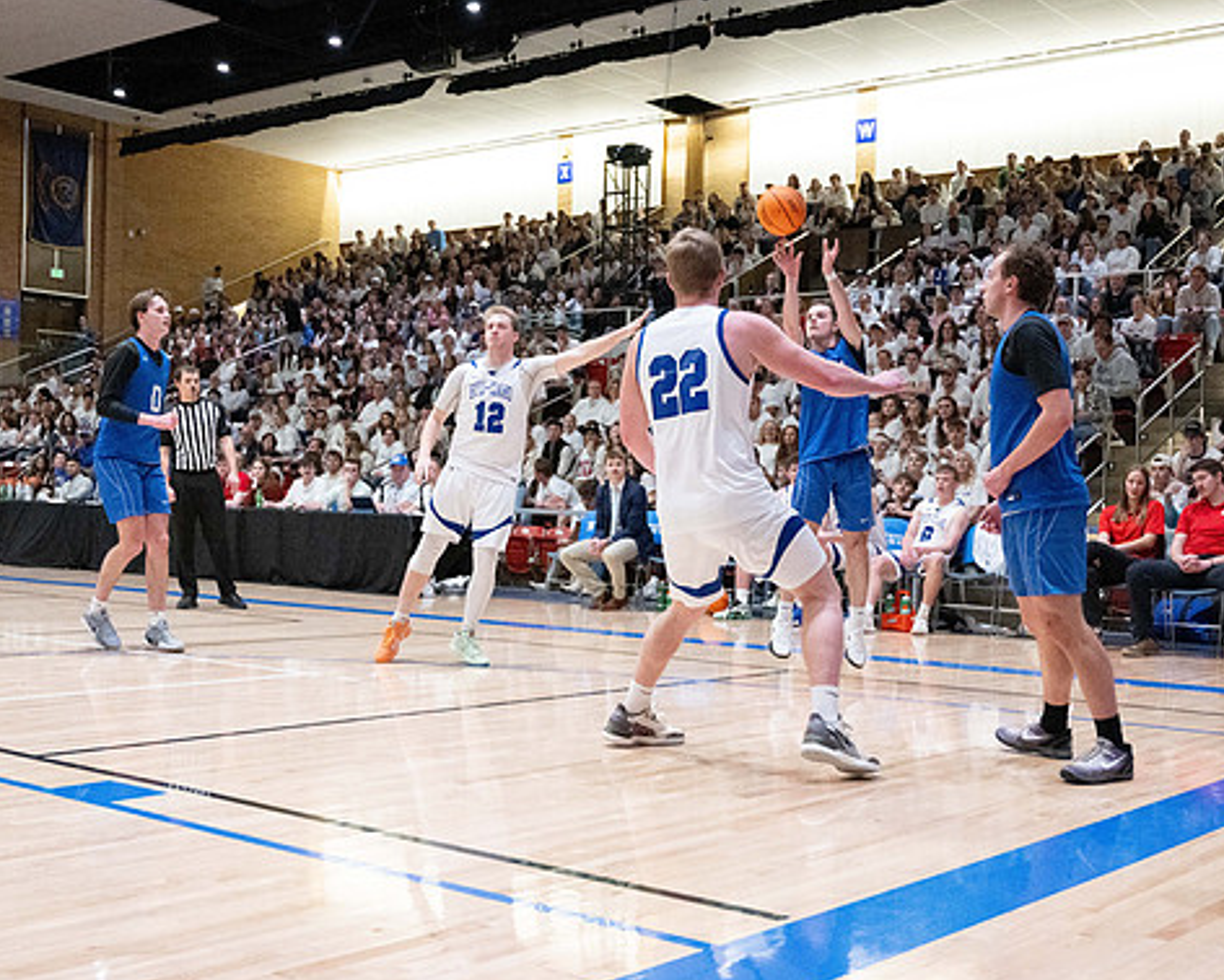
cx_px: 637
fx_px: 1631
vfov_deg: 33.4
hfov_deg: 41.1
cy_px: 554
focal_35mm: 45
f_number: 4
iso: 10000
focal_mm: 35
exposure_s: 1/500
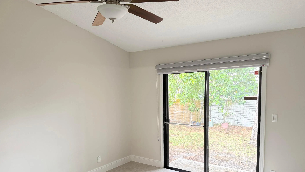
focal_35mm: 27
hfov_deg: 69.8
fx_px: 218
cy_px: 109
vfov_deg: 42.5
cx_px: 156
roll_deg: +0.2
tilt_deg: -4.6
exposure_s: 1/60
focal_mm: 6.76
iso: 320
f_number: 1.78
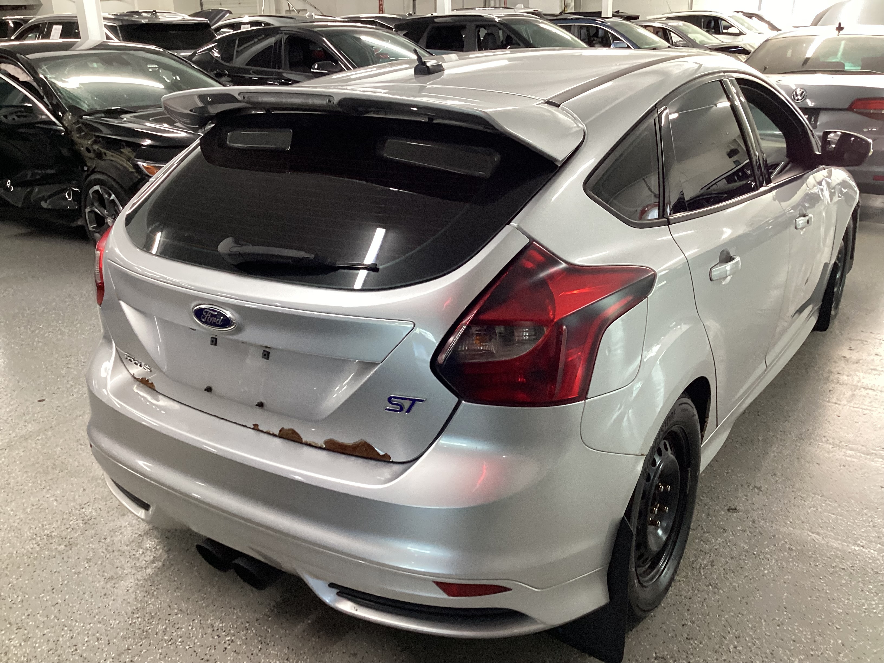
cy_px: 332
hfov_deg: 58.4
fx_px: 792
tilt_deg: -23.7
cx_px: 442
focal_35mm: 31
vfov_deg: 45.4
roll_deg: +1.7
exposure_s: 1/50
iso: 160
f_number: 2.4
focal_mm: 3.3
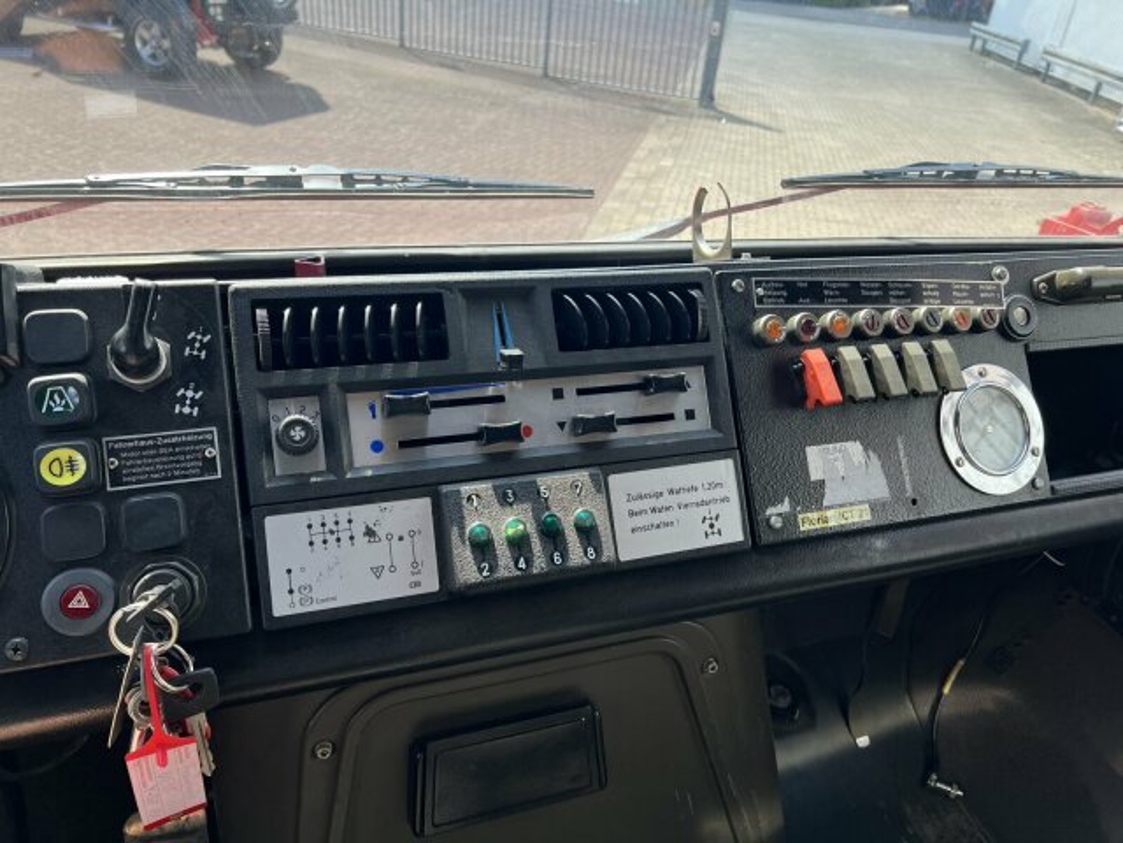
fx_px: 843
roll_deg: -5.8
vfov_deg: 53.1
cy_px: 422
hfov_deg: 67.3
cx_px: 562
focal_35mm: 26
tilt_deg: -30.2
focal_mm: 5.7
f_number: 1.5
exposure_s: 1/733
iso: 50
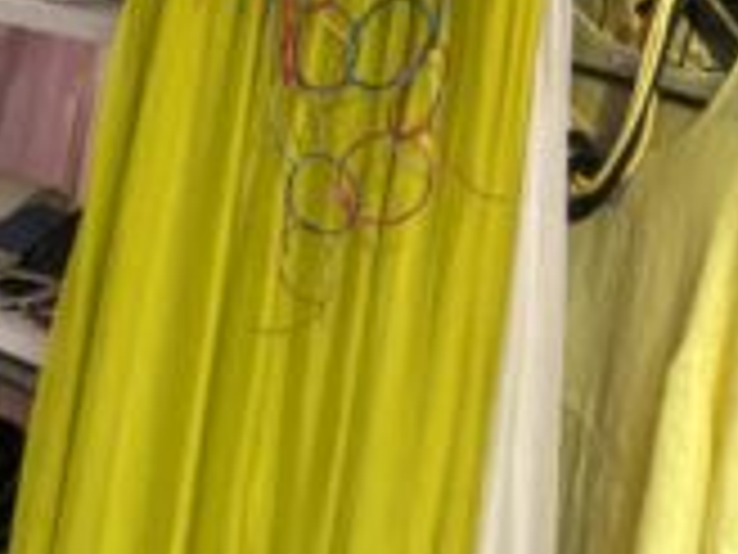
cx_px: -1228
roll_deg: -0.4
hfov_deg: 10.1
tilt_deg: -14.2
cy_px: 518
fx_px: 3454
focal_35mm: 162
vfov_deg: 9.1
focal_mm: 5.96
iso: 125
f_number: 1.6
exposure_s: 1/100
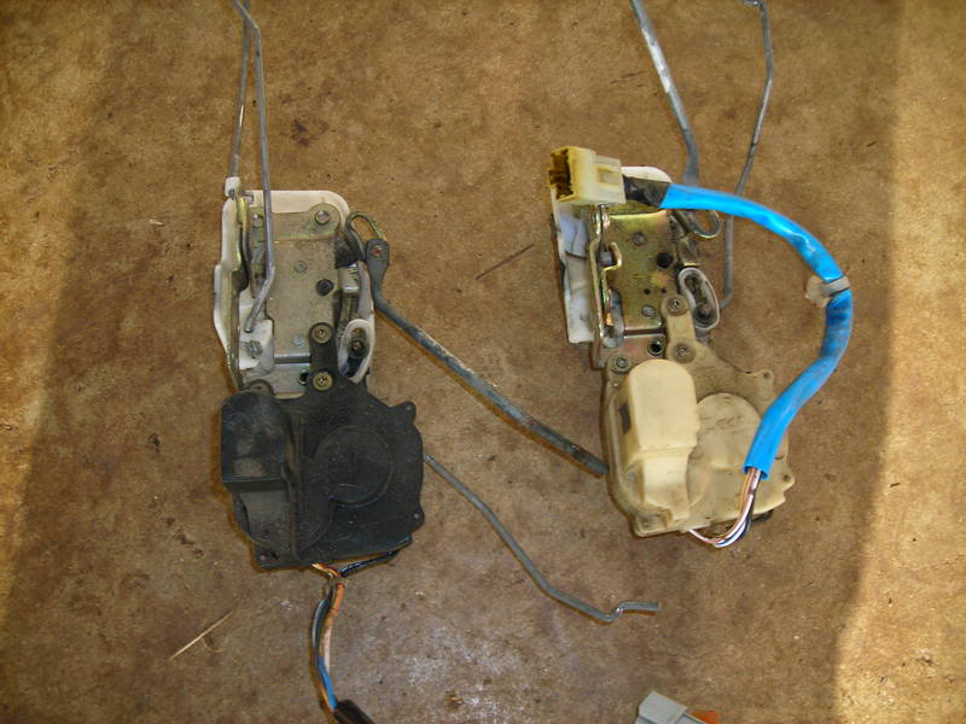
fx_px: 1060
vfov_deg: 37.7
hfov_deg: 49.0
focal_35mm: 38
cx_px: 483
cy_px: 362
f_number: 3.2
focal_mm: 6.3
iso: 50
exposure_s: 1/30
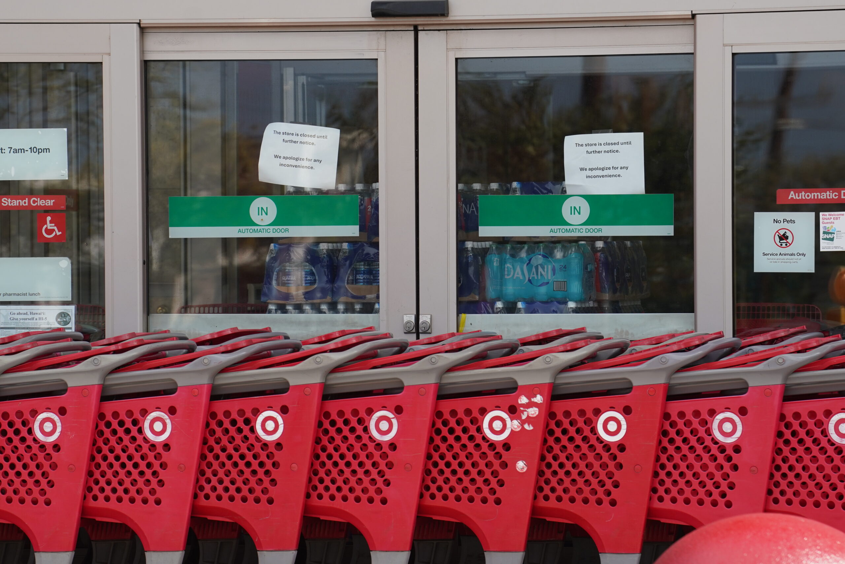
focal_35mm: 270
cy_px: 282
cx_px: 422
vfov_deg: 5.1
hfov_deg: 7.6
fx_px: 6339
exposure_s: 1/800
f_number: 5.6
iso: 250
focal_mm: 180
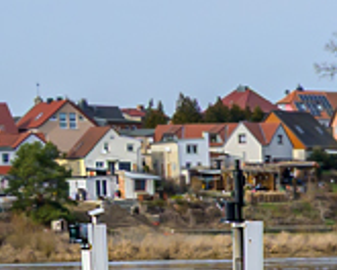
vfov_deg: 7.2
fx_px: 2096
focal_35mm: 210
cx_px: 915
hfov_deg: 8.2
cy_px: 491
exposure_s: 1/350
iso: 200
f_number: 8
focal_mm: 20.5
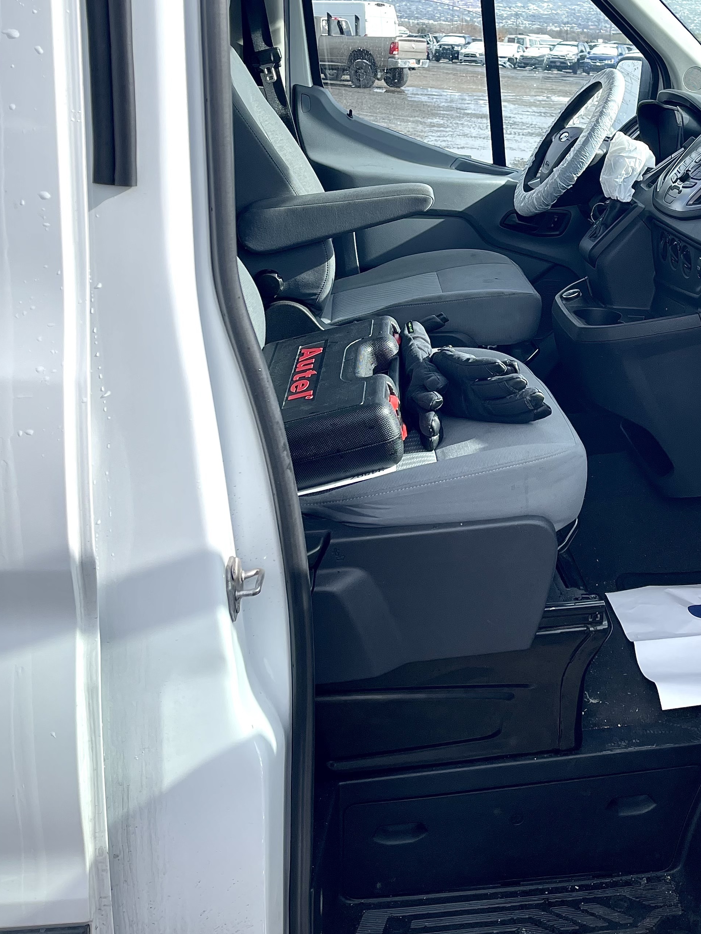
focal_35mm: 41
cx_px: 537
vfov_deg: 45.0
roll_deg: -2.8
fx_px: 1107
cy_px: 298
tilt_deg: -11.9
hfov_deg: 34.3
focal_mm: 5.1
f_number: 1.6
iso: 32
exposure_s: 1/1852
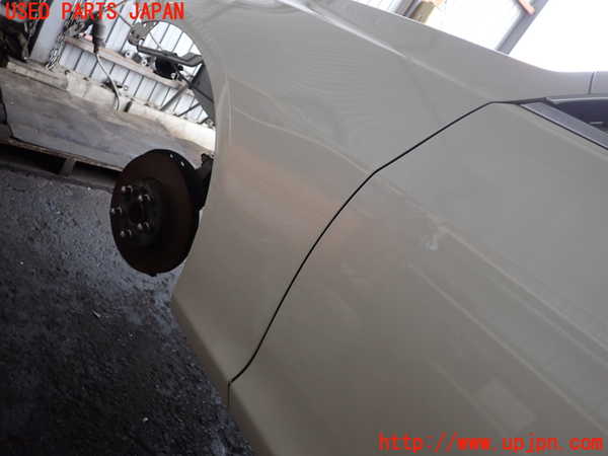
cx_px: 304
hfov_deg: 60.0
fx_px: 527
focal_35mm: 30
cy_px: 228
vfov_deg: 46.8
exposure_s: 1/60
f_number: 2.3
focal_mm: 5.4
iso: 200
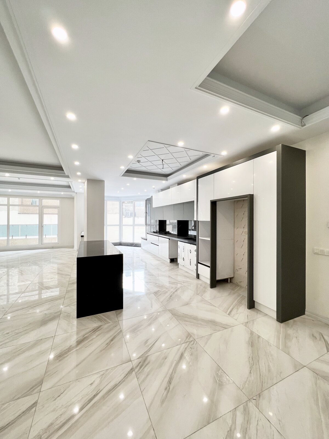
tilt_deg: +0.6
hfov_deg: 89.9
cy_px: 220
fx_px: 165
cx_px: 164
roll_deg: +0.0
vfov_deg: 106.2
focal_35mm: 13
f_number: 1.8
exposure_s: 1/100
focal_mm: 1.57
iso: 50
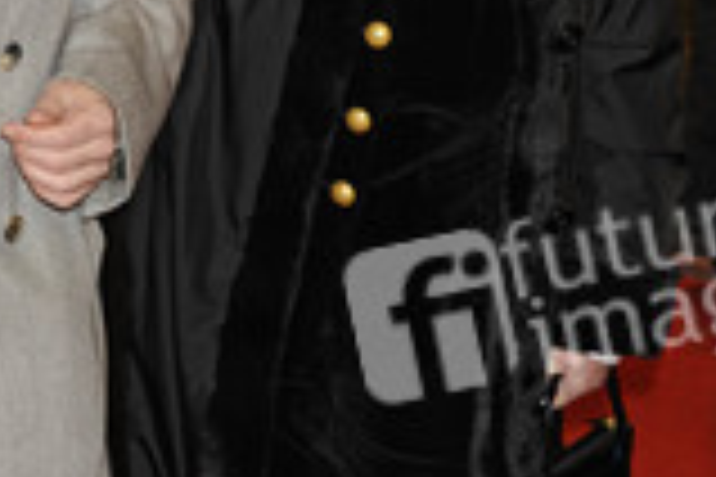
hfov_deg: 11.6
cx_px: 167
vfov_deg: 7.8
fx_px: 3500
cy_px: 72
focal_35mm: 176
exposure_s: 1/200
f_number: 6.3
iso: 640
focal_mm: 70
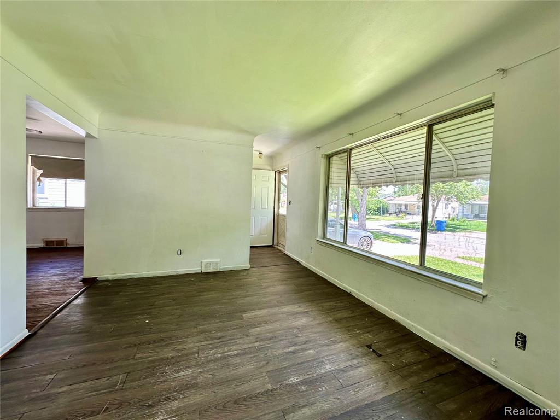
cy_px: 210
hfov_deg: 102.1
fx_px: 226
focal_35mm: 14
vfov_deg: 85.7
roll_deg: -2.3
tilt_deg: -2.1
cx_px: 280
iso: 50
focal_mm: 2.22
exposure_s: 1/99
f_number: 2.2
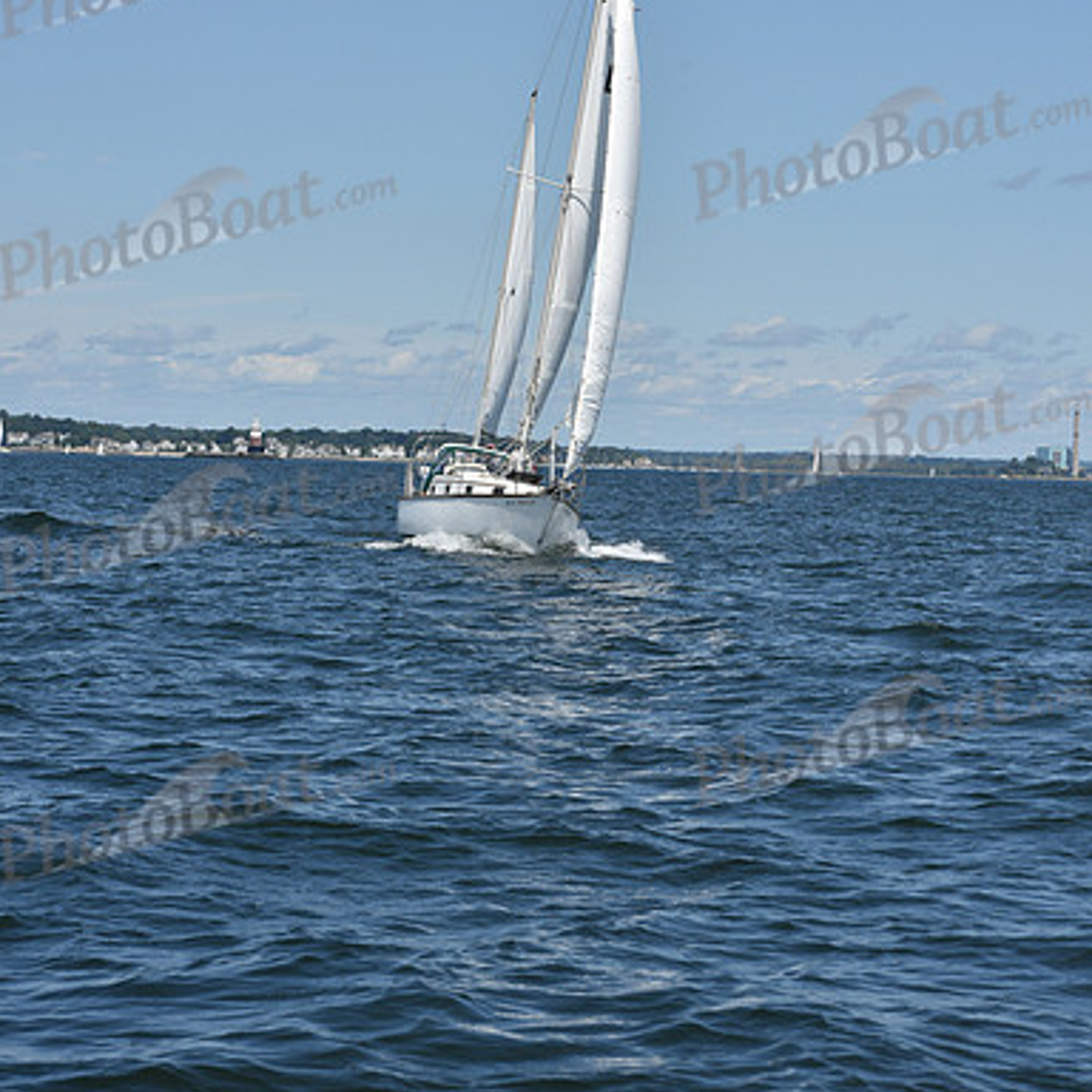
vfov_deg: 14.7
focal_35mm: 118
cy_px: 336
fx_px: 4211
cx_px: 545
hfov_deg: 14.8
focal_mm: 92
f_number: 11
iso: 320
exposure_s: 1/1000
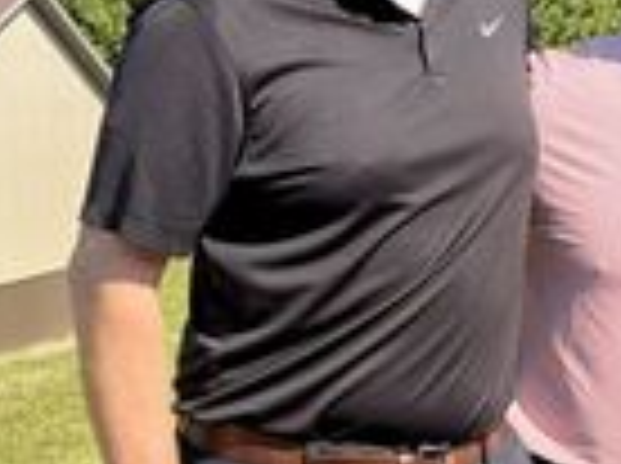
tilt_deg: -11.0
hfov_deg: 17.5
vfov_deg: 14.0
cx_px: 889
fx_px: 1845
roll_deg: -1.7
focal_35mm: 103
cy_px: 527
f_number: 1.6
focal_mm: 5.96
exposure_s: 1/2075
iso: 50
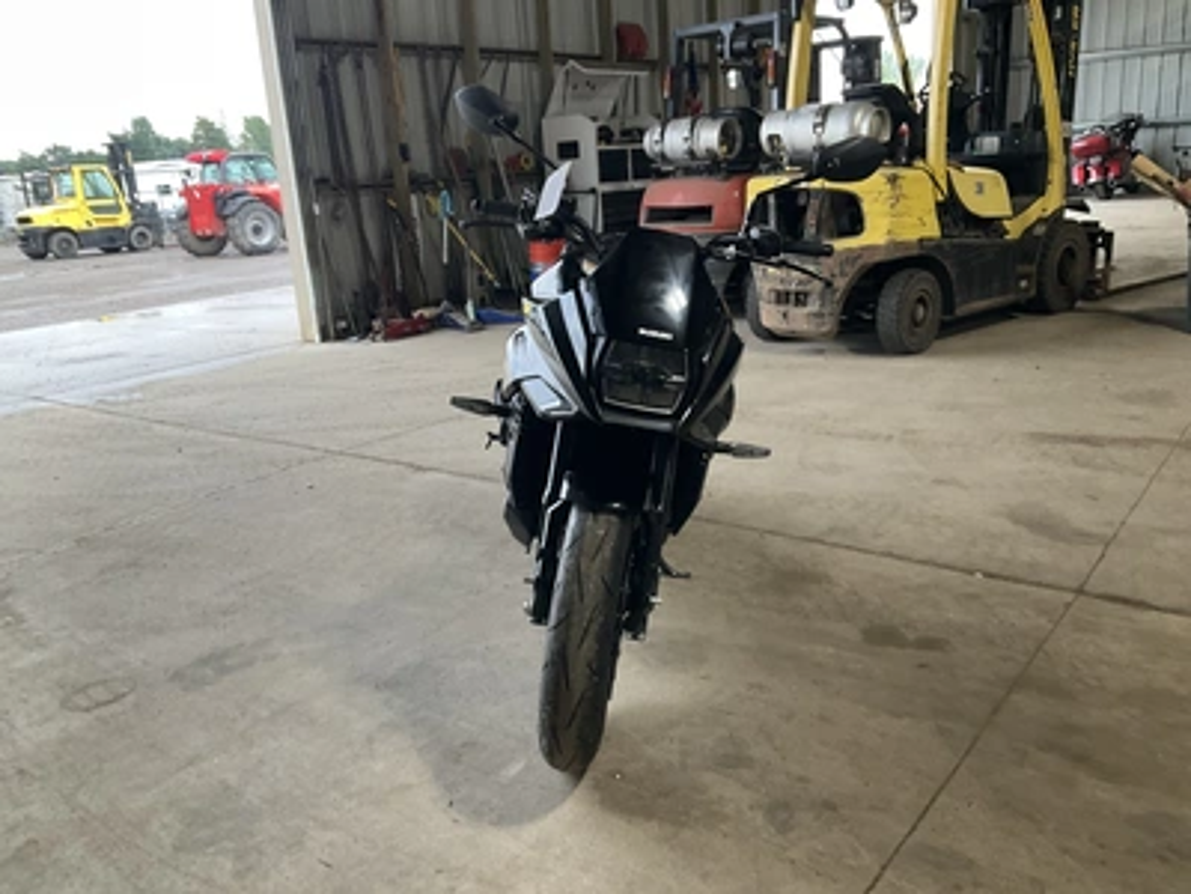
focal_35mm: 29
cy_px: 447
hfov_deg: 61.7
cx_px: 596
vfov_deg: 48.2
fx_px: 998
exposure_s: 1/60
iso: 80
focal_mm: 3
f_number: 1.8
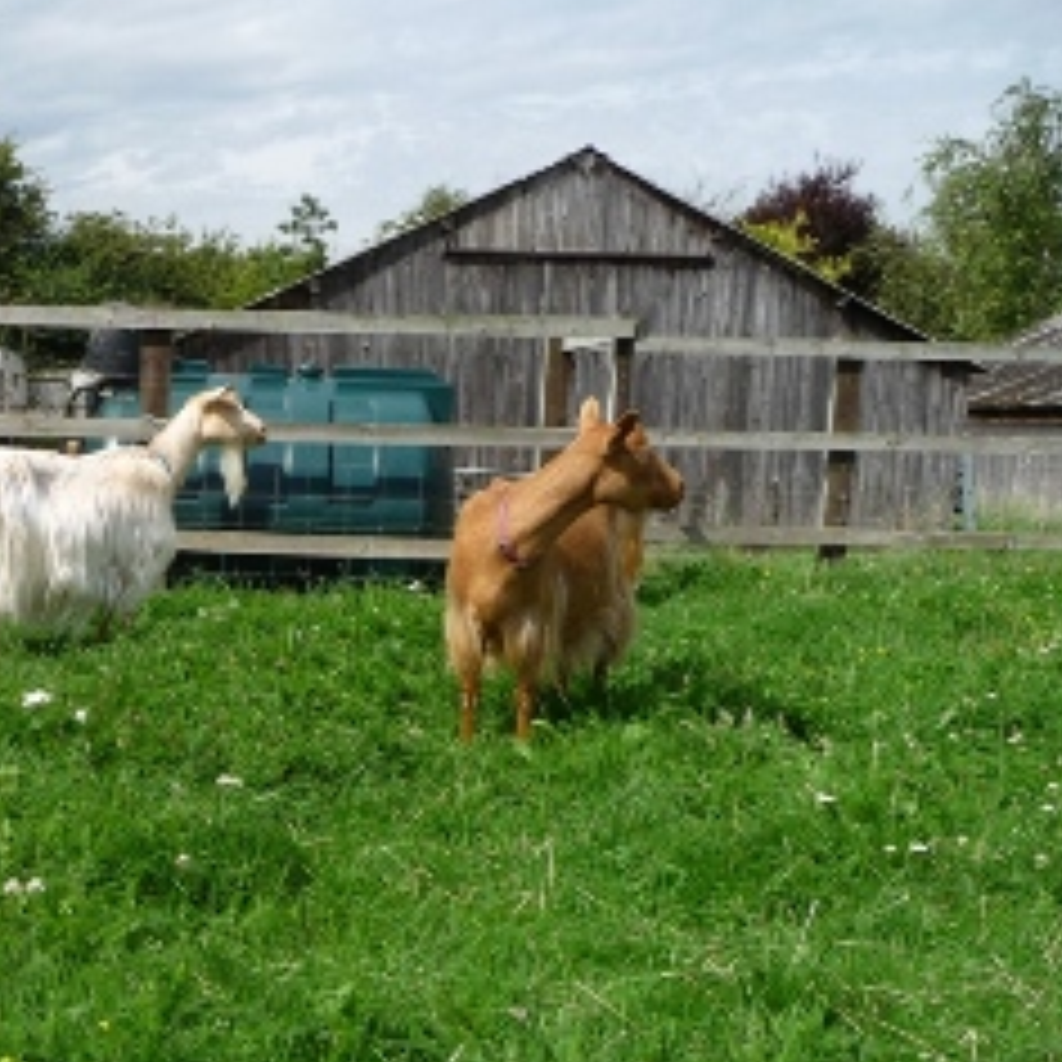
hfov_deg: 33.9
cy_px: 612
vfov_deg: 36.0
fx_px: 1631
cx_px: 86
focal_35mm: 47
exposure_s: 1/1000
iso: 100
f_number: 3.3
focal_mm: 4.7
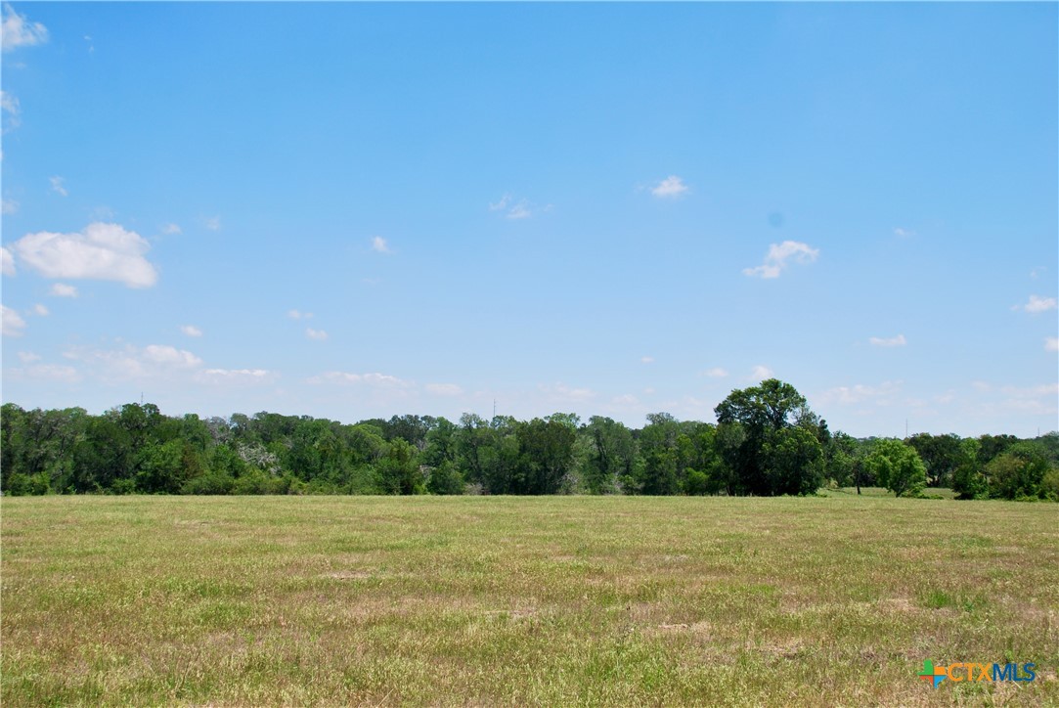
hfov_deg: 51.2
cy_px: 354
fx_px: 1104
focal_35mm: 38
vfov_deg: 35.6
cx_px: 530
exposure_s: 1/250
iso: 100
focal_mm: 25
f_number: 8
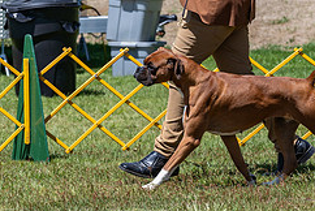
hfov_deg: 6.0
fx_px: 3022
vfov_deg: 4.0
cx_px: 163
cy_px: 23
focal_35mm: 345
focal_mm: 144
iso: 400
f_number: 7.1
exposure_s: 1/1600
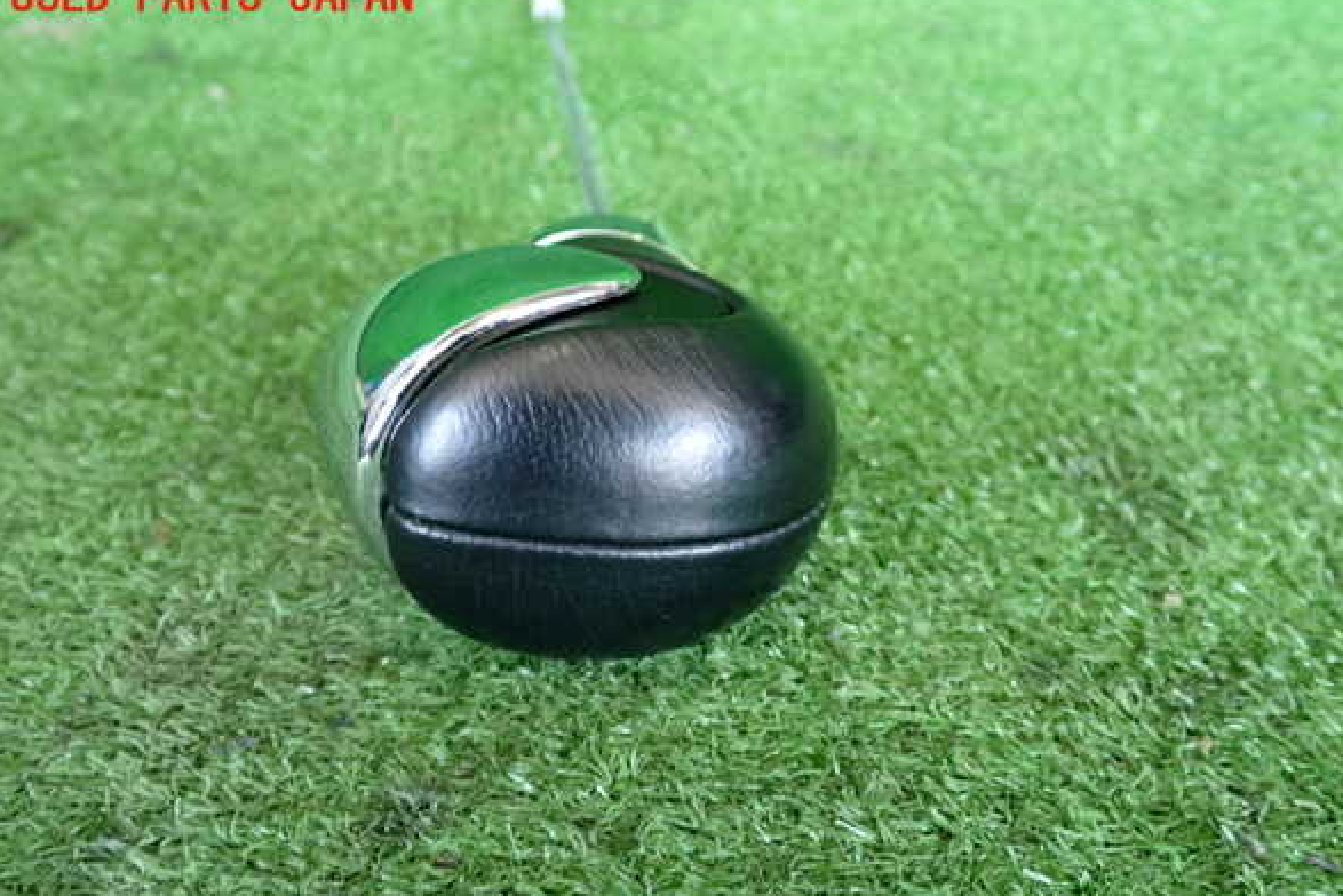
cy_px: 482
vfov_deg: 38.9
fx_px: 1269
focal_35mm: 34
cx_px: 684
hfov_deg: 55.8
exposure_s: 1/40
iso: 250
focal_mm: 5.79
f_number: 2.4
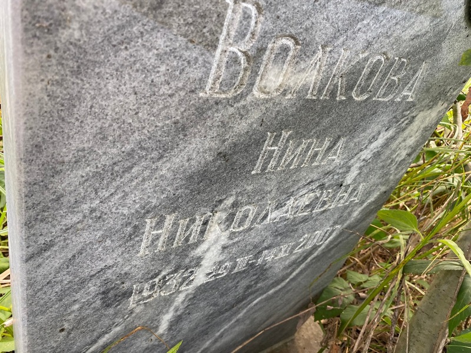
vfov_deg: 53.1
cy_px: 176
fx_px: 354
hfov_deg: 67.3
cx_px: 236
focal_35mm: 26
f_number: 1.8
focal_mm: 4.25
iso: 125
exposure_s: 1/107
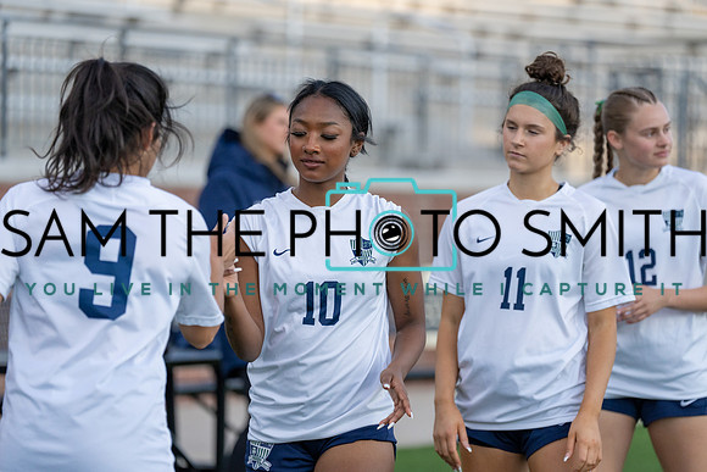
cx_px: 354
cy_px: 236
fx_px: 3064
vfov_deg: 8.8
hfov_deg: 13.2
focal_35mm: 156
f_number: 2.8
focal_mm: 156
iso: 1600
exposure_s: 1/6400
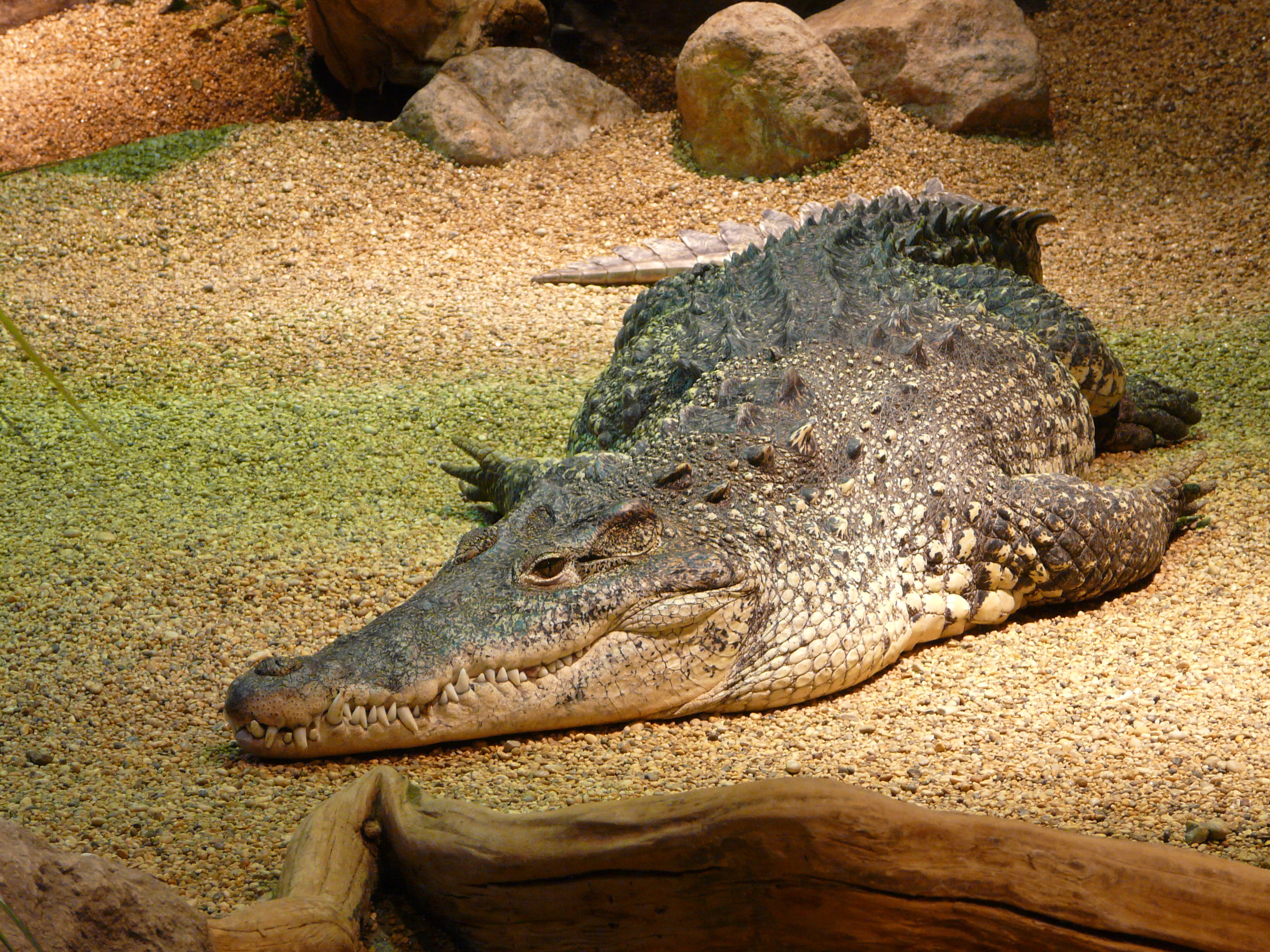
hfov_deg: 13.3
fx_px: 5430
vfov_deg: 10.0
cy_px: 476
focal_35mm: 148
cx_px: 635
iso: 200
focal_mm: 24.4
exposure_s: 1/50
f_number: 3.6
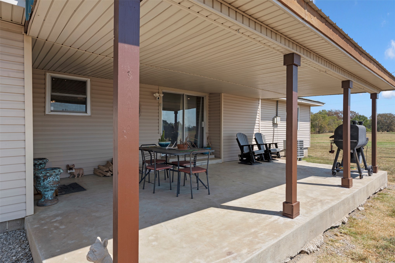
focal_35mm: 20
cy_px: 132
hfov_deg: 84.6
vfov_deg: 62.4
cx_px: 198
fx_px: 217
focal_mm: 19.8
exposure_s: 1/320
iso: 200
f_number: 8
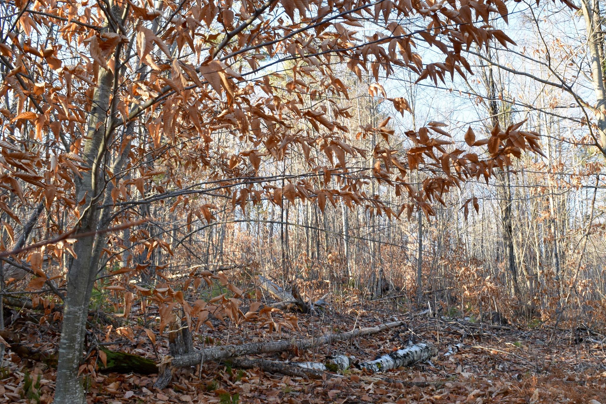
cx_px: 390
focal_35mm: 40
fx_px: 673
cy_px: 210
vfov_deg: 33.4
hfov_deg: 47.9
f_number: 8
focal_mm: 18
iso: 360
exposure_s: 1/60
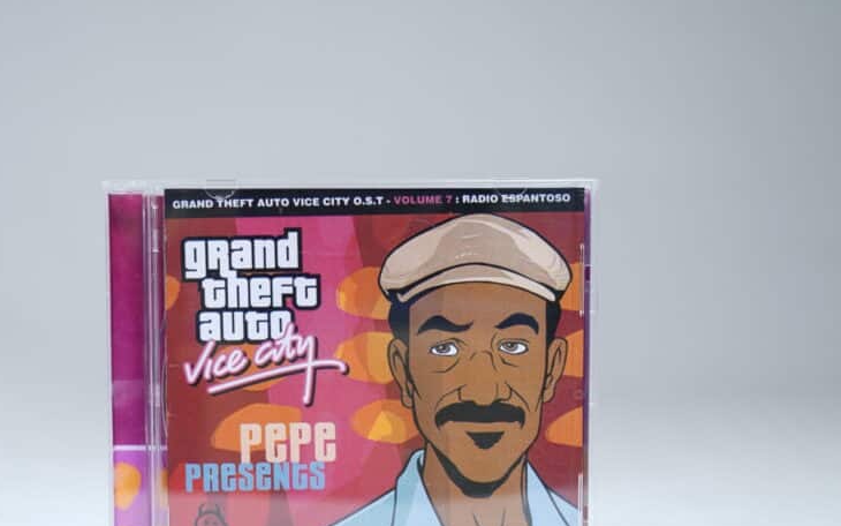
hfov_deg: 35.6
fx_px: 1306
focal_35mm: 57
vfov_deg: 22.6
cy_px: 366
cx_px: 354
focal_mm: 34
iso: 64
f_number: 4
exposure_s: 1/4
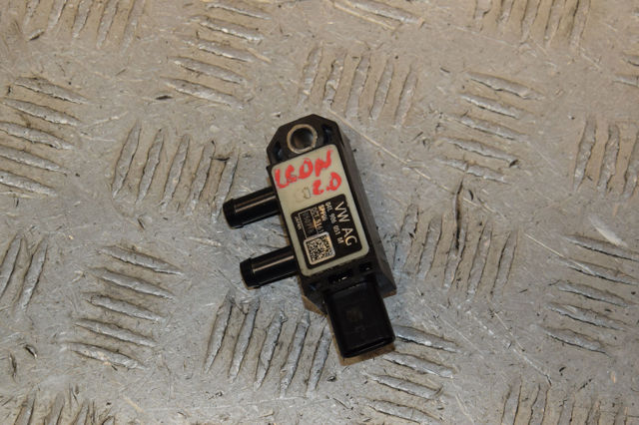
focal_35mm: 105
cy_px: 212
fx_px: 1863
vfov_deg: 13.0
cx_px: 320
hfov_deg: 19.5
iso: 800
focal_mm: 70
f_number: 9
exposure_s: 1/200
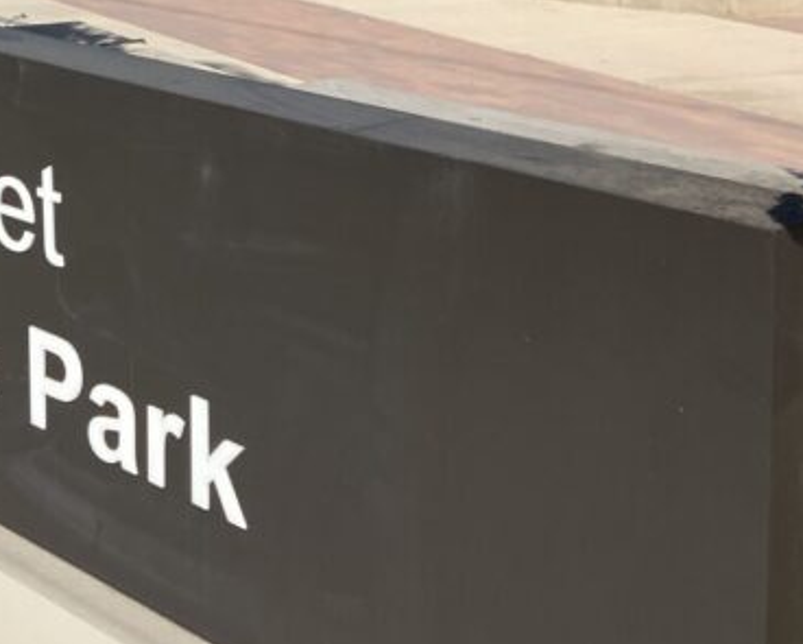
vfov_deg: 19.2
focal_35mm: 76
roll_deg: +1.1
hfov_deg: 23.0
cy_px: -109
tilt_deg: -5.7
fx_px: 1808
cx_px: -155
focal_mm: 3.99
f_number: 1.8
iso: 32
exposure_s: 1/3472
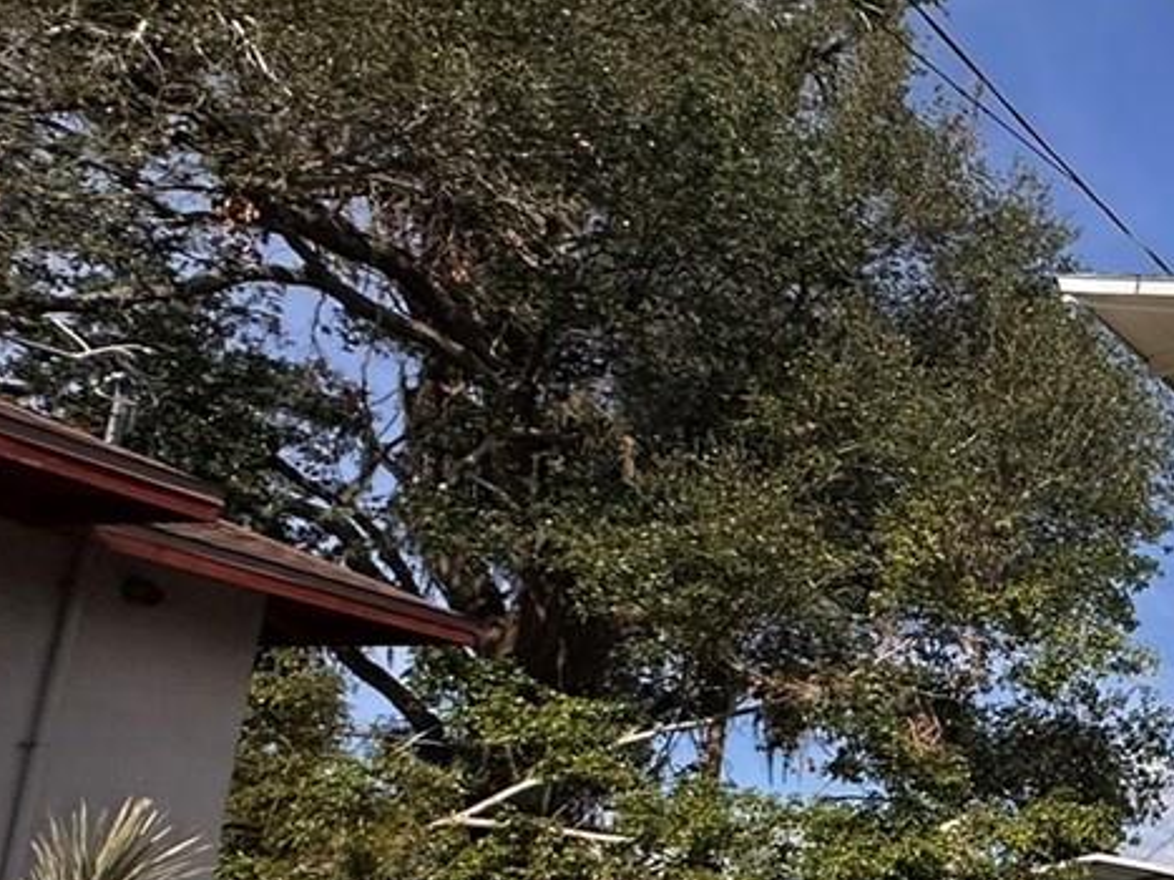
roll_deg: +0.7
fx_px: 1627
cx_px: 1981
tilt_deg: +12.5
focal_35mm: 48
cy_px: 696
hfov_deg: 24.2
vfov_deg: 29.6
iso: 50
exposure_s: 1/5291
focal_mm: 2.22
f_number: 2.2
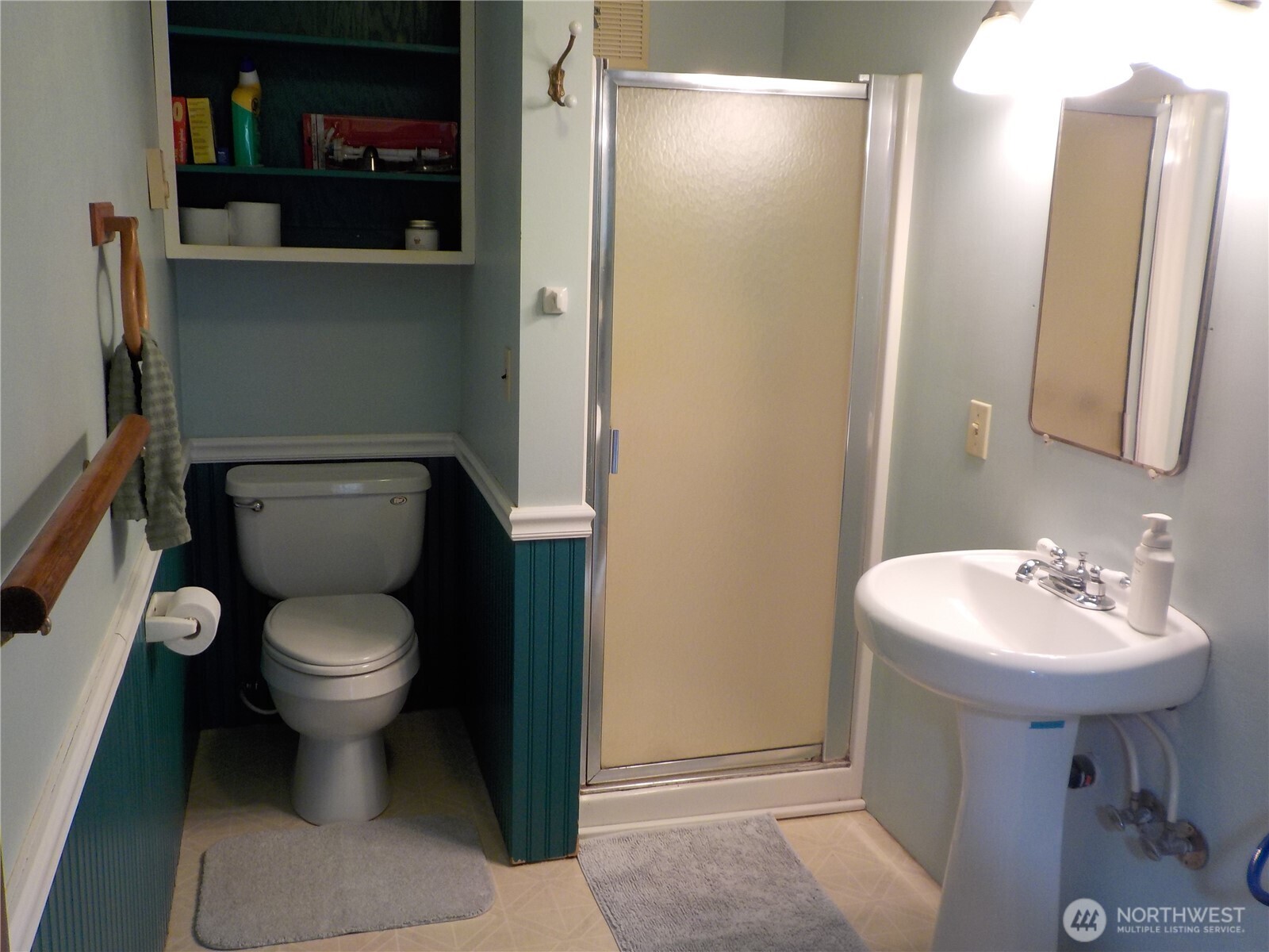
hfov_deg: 60.0
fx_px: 1100
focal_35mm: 30
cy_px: 476
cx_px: 634
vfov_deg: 46.8
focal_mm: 4.1
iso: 140
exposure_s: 1/30
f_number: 3.3
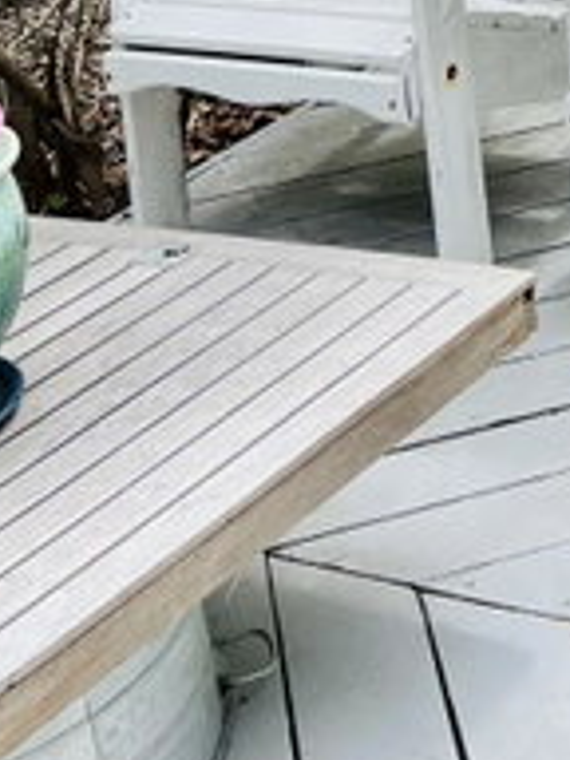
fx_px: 2283
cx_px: 1013
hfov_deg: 12.9
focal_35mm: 104
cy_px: -669
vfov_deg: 15.7
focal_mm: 5.7
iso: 50
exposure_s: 1/1621
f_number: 1.5
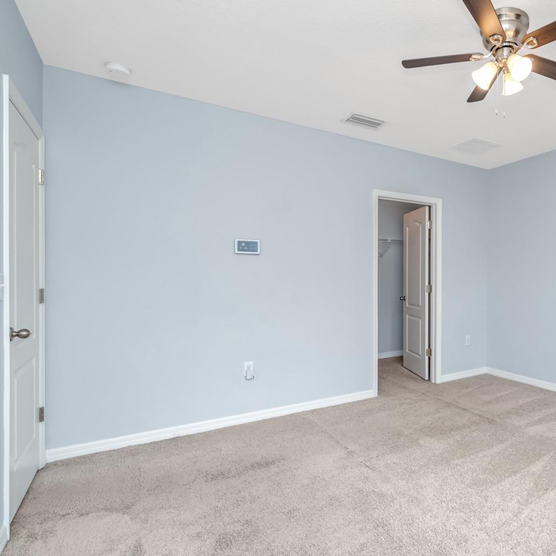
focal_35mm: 21
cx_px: 426
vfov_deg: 72.1
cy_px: 274
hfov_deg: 67.0
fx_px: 382
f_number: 6.7
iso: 400
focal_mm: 16
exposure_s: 1/60
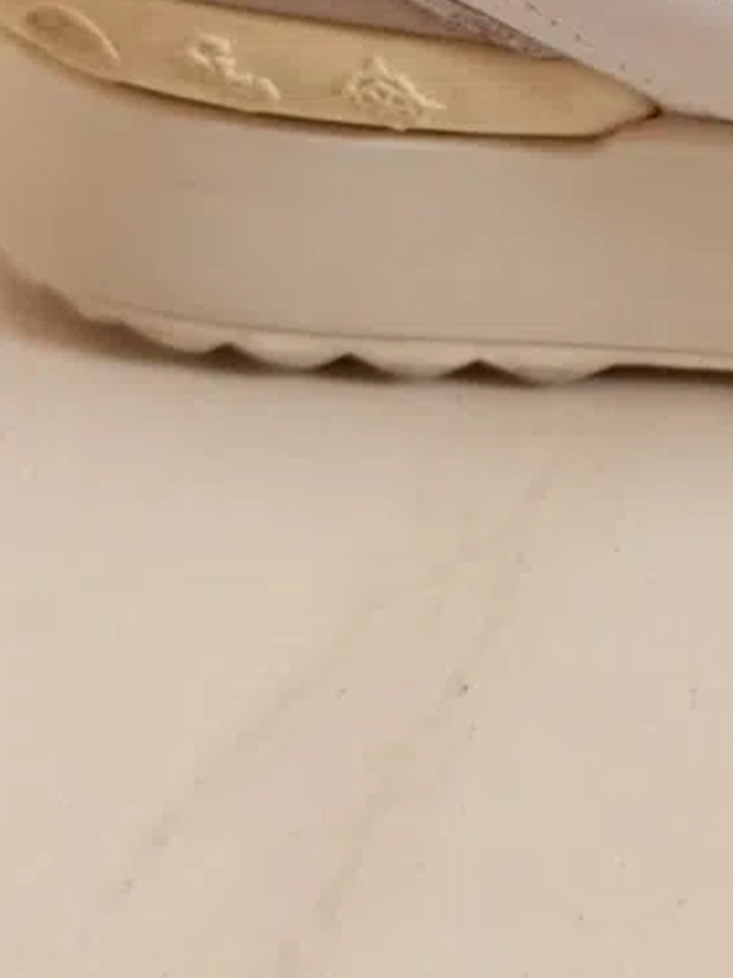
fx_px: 2485
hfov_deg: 15.6
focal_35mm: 88
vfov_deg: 21.8
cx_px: 1067
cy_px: 117
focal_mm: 6.76
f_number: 1.78
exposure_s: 1/60
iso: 200
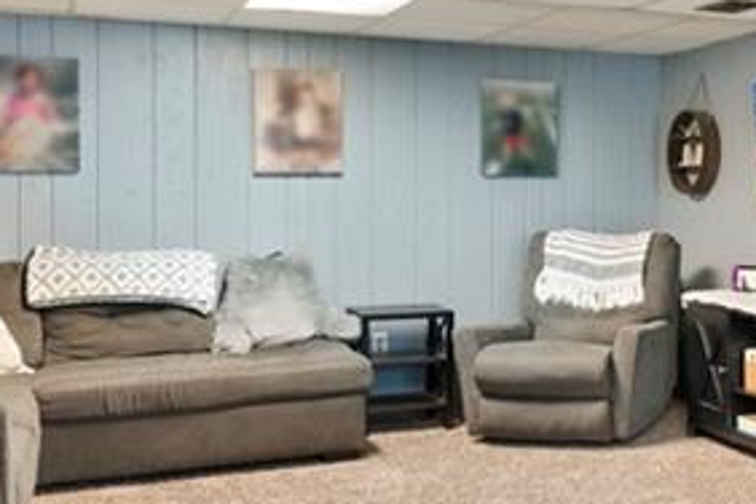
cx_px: 807
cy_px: 236
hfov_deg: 31.1
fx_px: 1218
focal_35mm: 58
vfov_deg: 23.4
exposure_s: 1/30
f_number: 2.8
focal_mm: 16
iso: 500
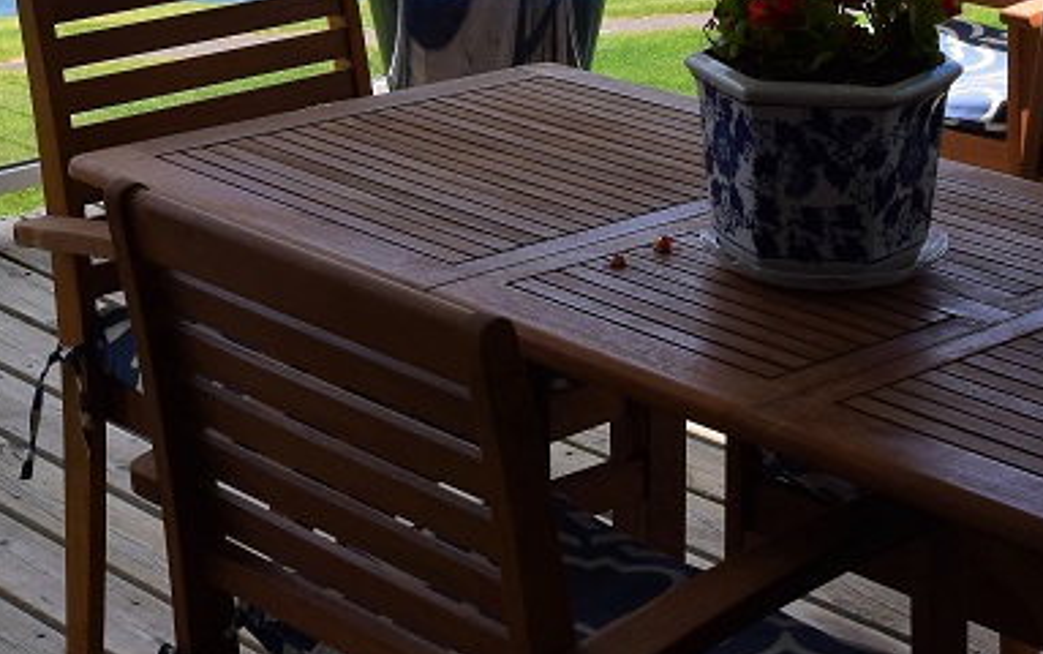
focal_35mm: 98
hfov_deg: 21.1
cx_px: 370
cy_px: -196
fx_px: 2788
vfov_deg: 12.9
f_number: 11
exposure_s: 1/500
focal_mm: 24
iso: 400
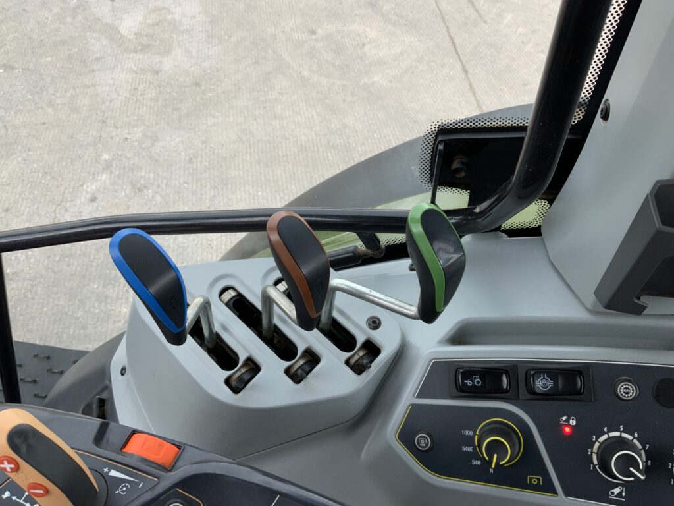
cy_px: 253
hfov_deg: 61.7
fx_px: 565
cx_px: 337
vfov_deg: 48.2
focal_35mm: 29
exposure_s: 1/122
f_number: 1.8
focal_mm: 3
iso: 20
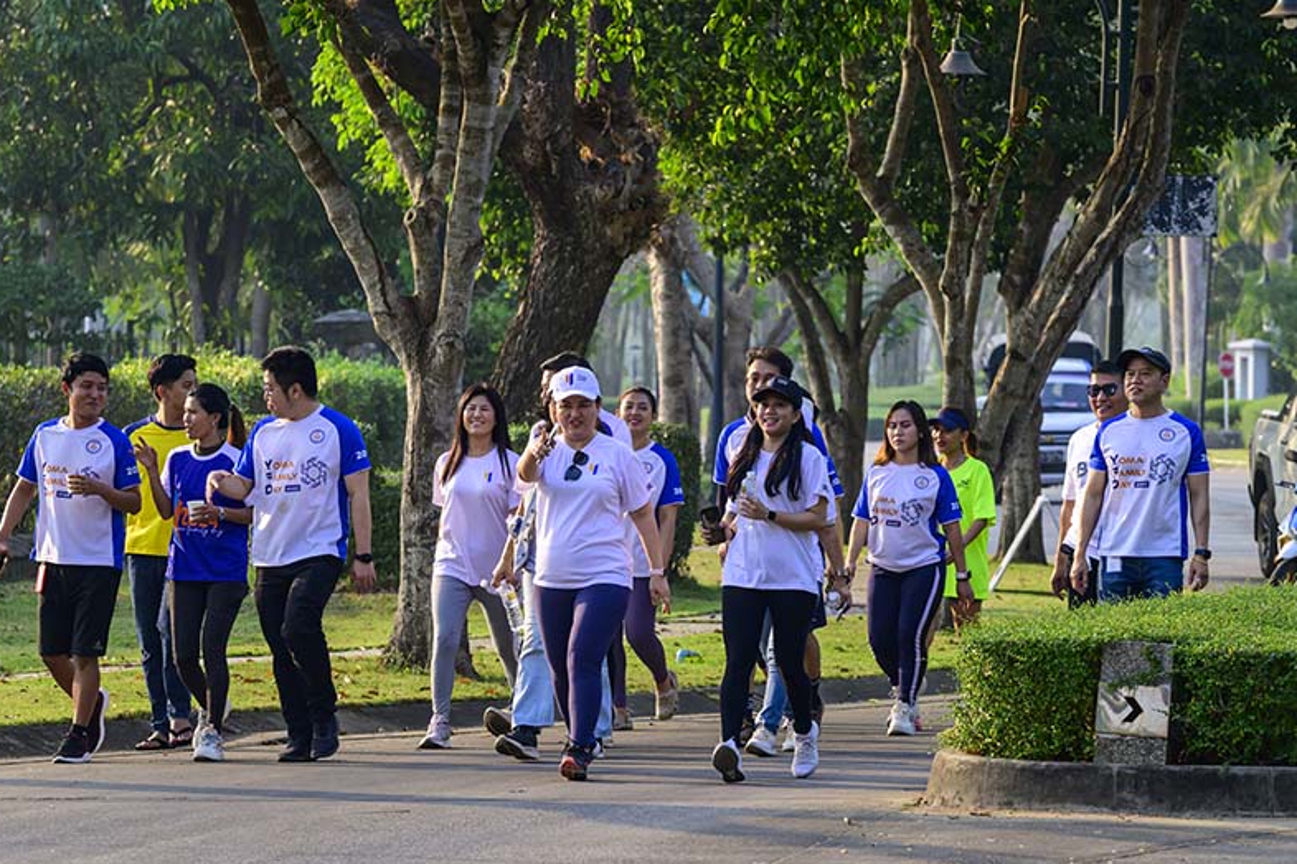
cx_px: 769
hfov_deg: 8.9
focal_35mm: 232
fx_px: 8358
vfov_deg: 5.9
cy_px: 501
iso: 1800
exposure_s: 1/1000
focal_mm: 190
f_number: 8
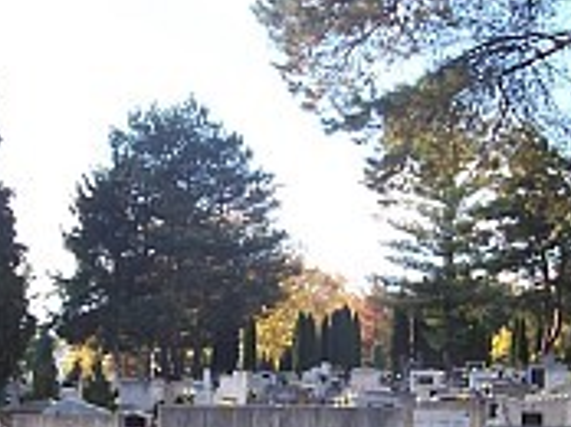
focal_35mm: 88
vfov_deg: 16.7
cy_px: 304
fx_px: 1450
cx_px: 354
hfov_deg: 22.2
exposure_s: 1/125
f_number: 5.6
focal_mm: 5.6
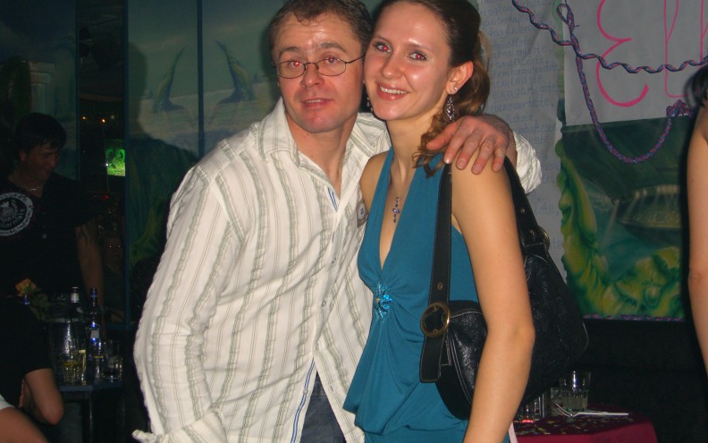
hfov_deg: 33.5
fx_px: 1177
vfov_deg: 21.3
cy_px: 175
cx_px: 353
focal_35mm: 61
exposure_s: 1/60
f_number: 3.6
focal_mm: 11.8
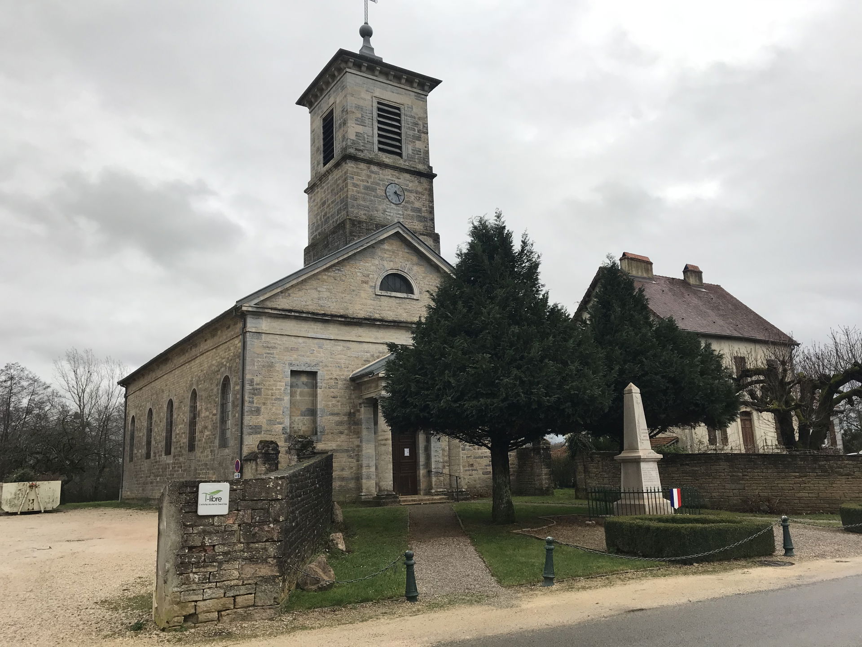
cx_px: 431
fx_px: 697
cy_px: 324
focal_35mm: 28
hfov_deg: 63.4
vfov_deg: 49.7
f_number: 1.8
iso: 20
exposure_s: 1/165
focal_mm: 3.99
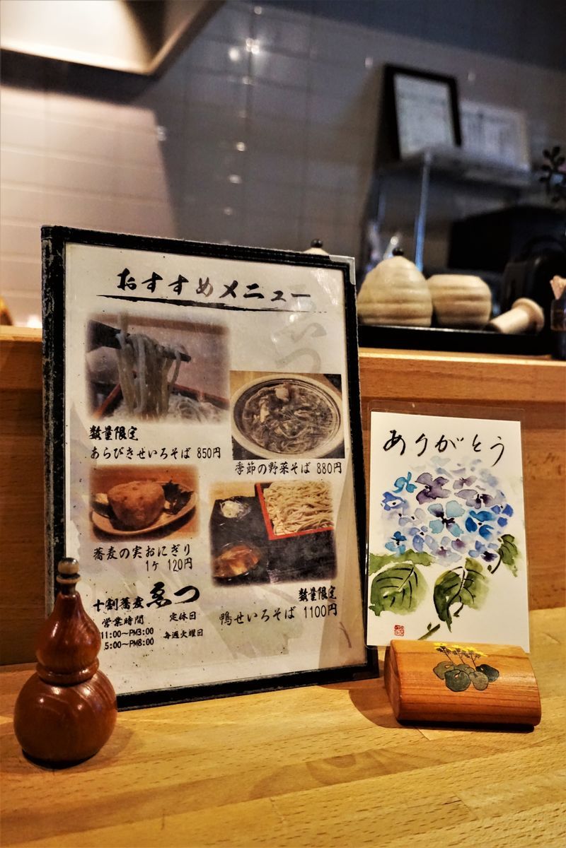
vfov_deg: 59.5
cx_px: 283
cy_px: 424
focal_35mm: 32
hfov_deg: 41.7
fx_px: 743
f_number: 4
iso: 3200
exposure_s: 1/125
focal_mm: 21
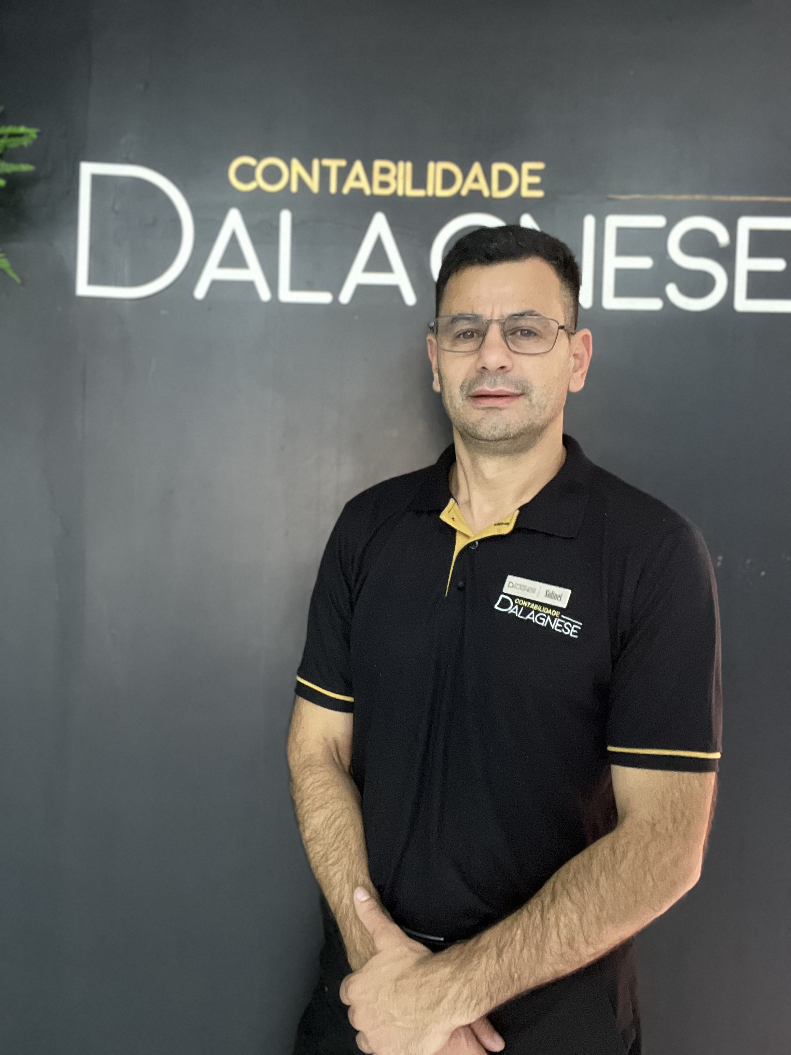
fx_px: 914
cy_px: 528
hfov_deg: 46.8
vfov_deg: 60.0
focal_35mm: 30
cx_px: 396
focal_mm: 2.71
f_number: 2.2
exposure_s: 1/30
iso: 500
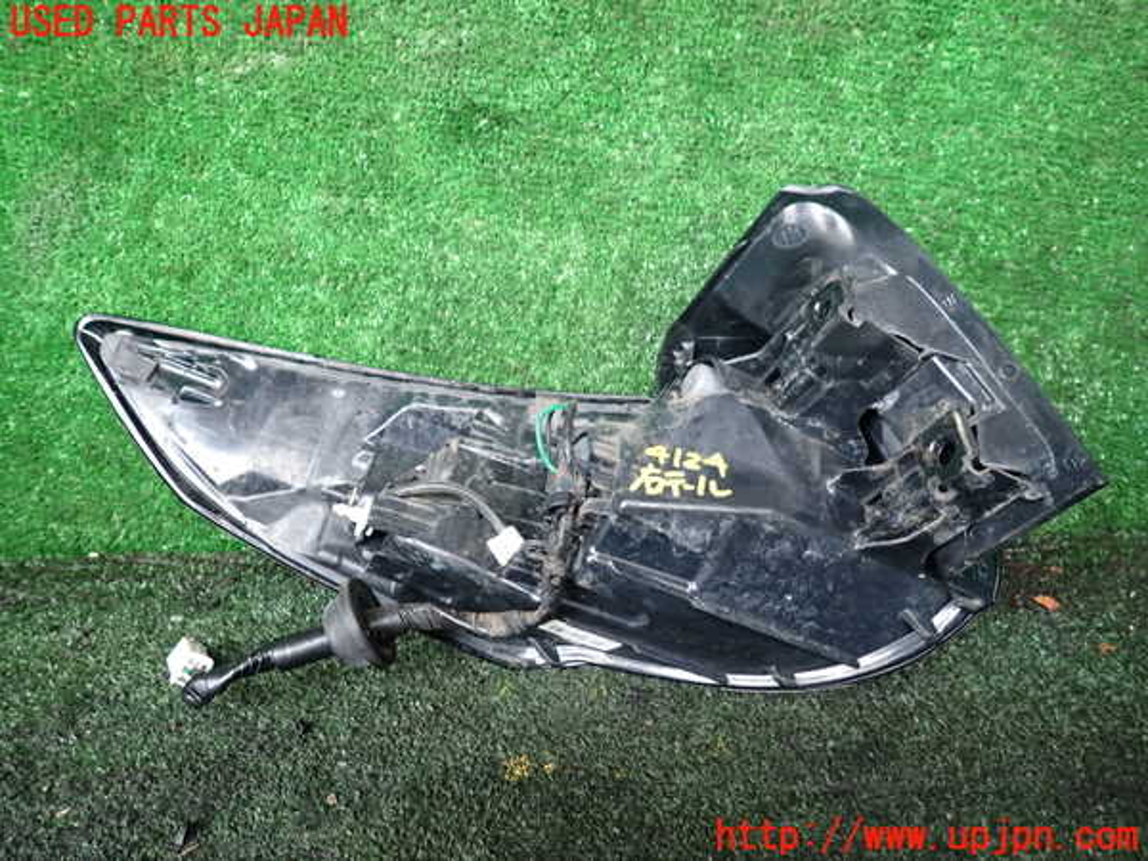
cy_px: 430
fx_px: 829
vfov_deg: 54.9
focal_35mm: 25
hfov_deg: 69.4
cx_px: 574
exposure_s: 1/30
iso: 250
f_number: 2
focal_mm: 4.5
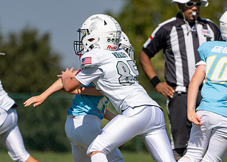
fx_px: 6200
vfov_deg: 1.5
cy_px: 102
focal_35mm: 962
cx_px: 145
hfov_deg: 2.1
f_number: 5.6
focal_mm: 400
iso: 100
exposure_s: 1/1250
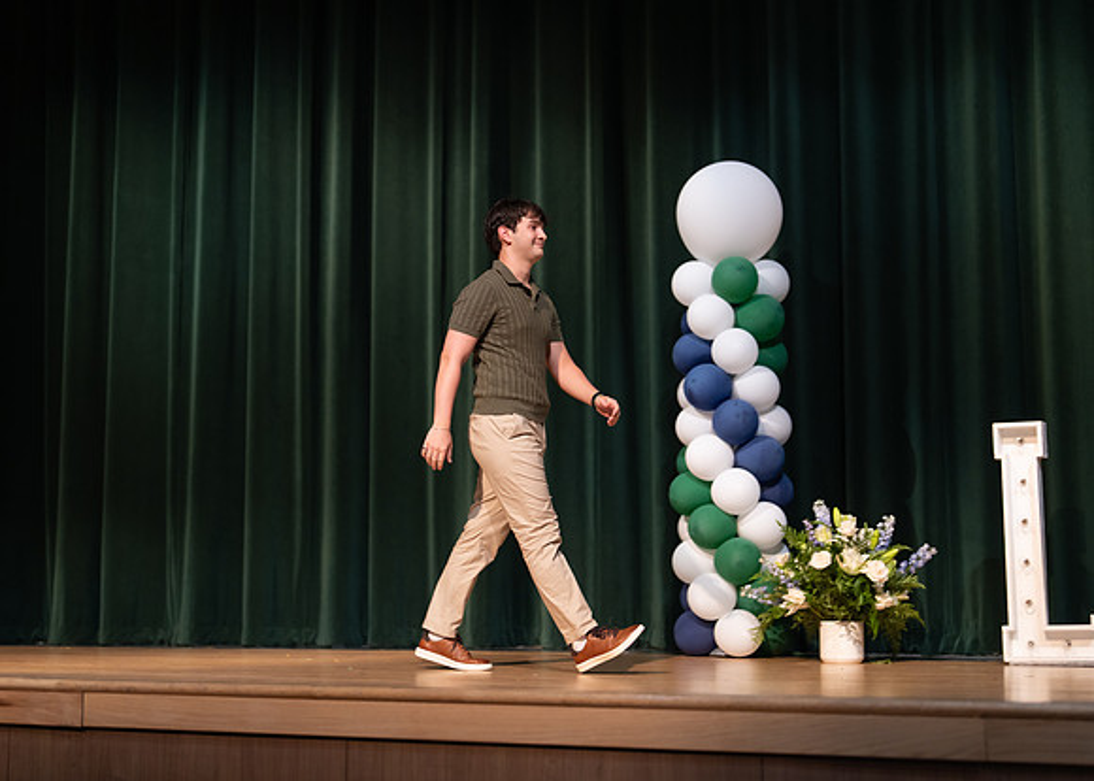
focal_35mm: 57
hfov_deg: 34.5
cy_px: 390
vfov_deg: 25.0
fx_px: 1761
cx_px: 547
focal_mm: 50
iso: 500
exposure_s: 1/320
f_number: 1.2
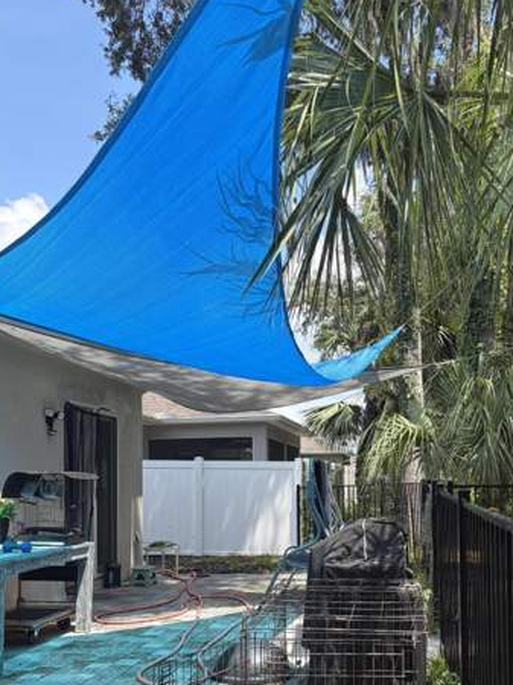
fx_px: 732
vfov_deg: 49.1
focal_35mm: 37
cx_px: 350
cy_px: 470
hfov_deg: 38.1
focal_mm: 5.96
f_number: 1.6
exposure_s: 1/1117
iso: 50
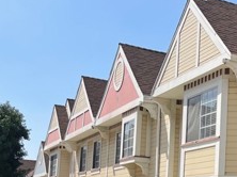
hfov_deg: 22.7
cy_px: 180
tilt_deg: +5.4
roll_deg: -1.3
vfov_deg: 19.0
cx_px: 323
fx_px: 513
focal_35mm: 75
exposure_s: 1/3559
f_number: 1.6
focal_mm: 5.1
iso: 32
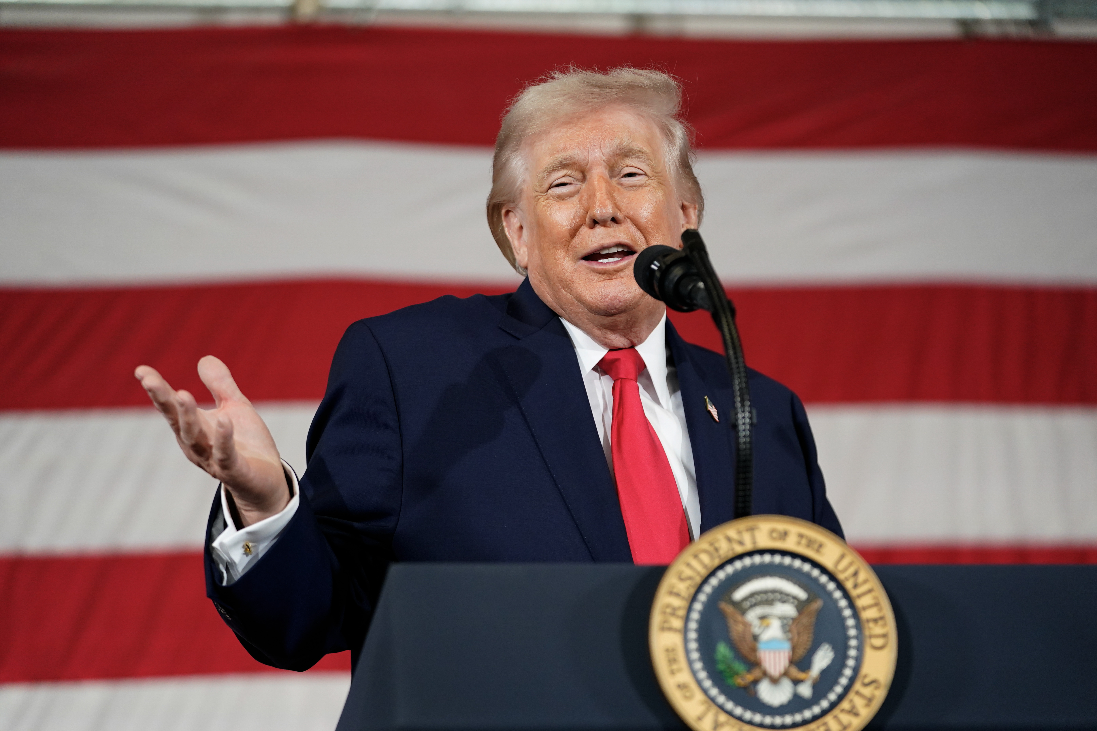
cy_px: 366
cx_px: 548
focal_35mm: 112
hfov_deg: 18.3
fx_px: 3413
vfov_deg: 12.2
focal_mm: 112
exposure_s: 1/640
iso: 2500
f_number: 2.8
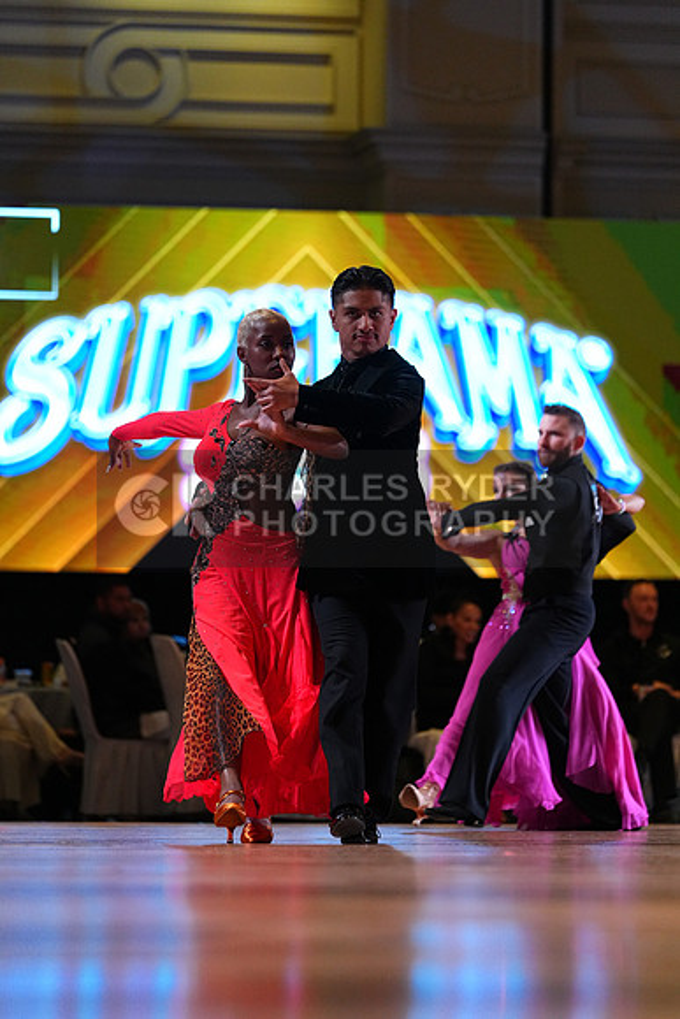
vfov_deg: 10.3
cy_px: 510
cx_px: 340
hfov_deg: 6.9
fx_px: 5663
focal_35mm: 200
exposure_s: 1/500
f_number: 4
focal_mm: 200
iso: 3200
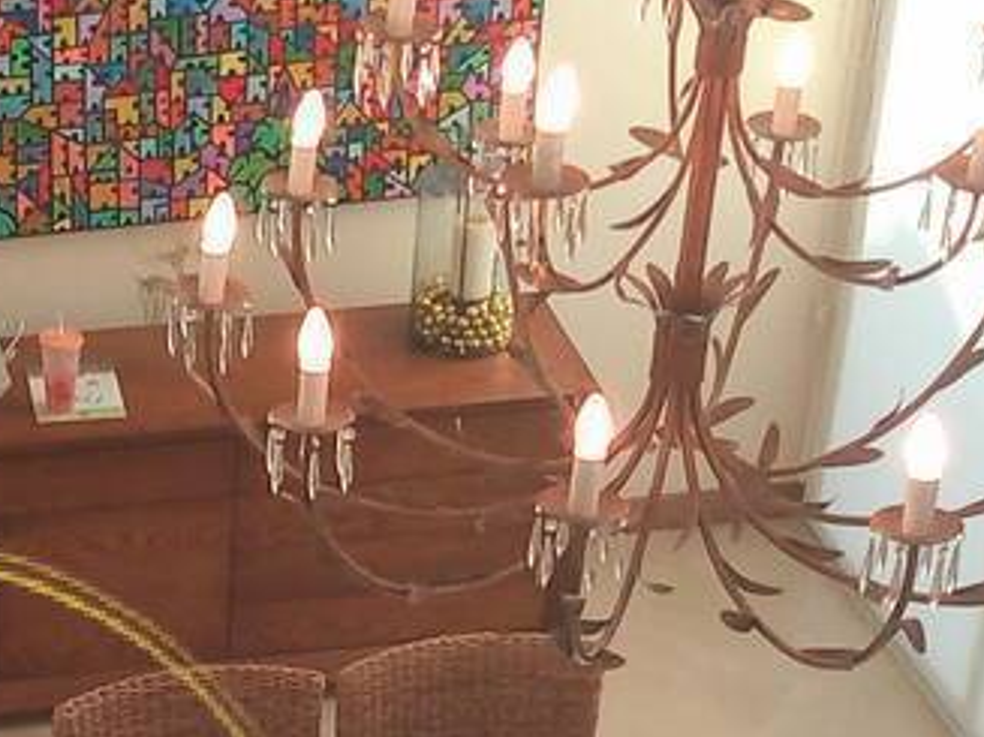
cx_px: -141
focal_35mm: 88
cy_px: 1020
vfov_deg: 15.7
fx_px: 2501
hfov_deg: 21.0
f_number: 2
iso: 194
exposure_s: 1/60
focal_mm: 3.54
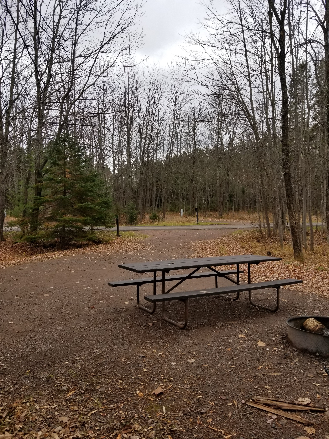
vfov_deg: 67.3
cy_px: 220
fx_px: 329
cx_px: 164
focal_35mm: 26
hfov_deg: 53.1
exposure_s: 1/742
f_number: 1.7
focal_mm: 4.25
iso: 50
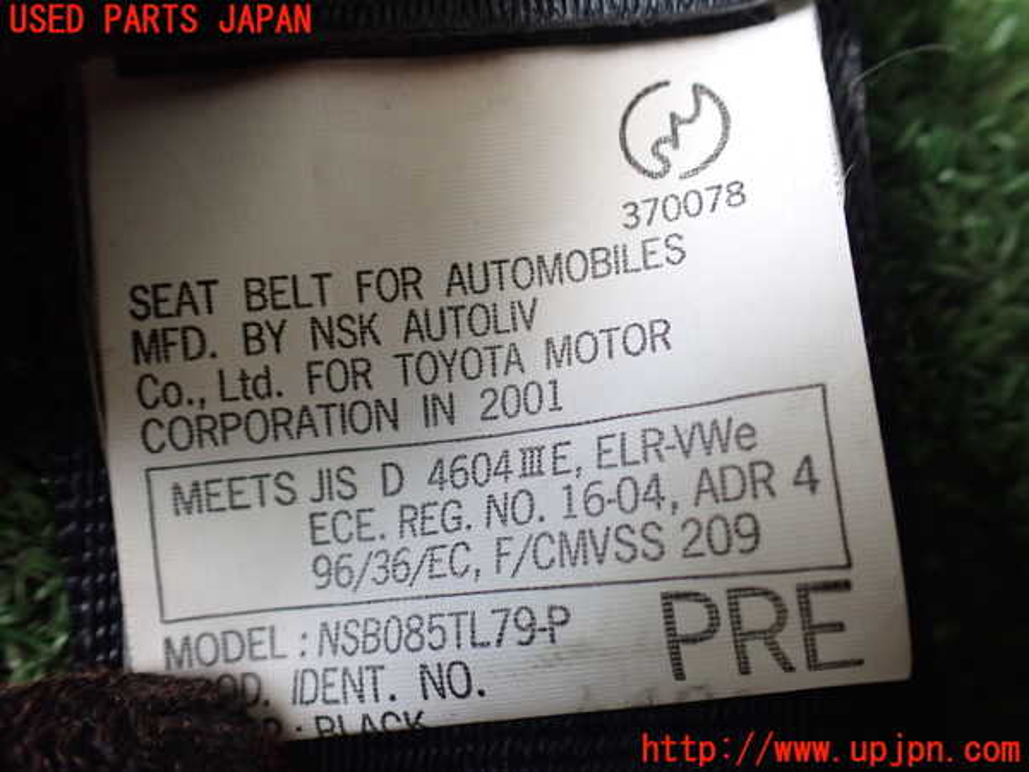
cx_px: 514
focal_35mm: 30
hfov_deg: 60.0
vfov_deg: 46.8
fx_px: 892
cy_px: 386
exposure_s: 1/125
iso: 320
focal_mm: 5.4
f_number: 2.3
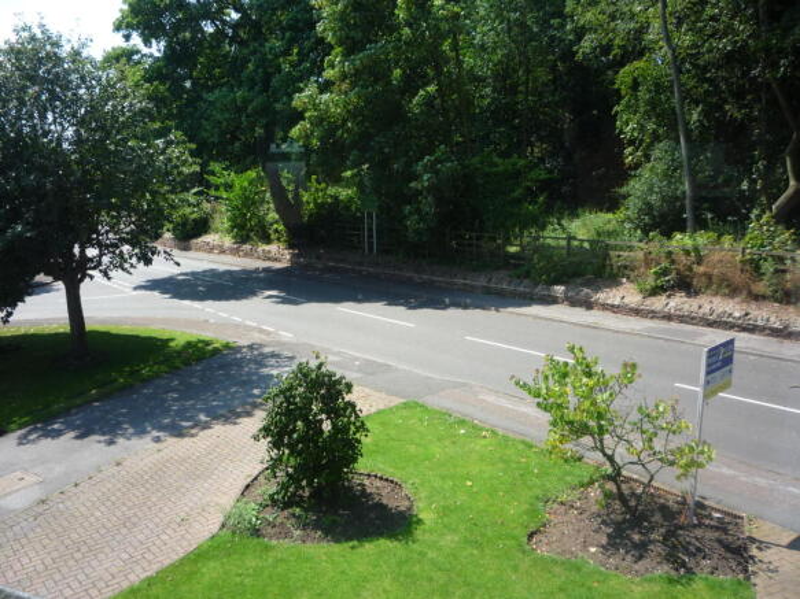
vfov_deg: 46.8
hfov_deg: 60.0
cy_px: 300
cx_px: 400
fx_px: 693
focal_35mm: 30
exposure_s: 1/200
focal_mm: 5.2
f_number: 4
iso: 100
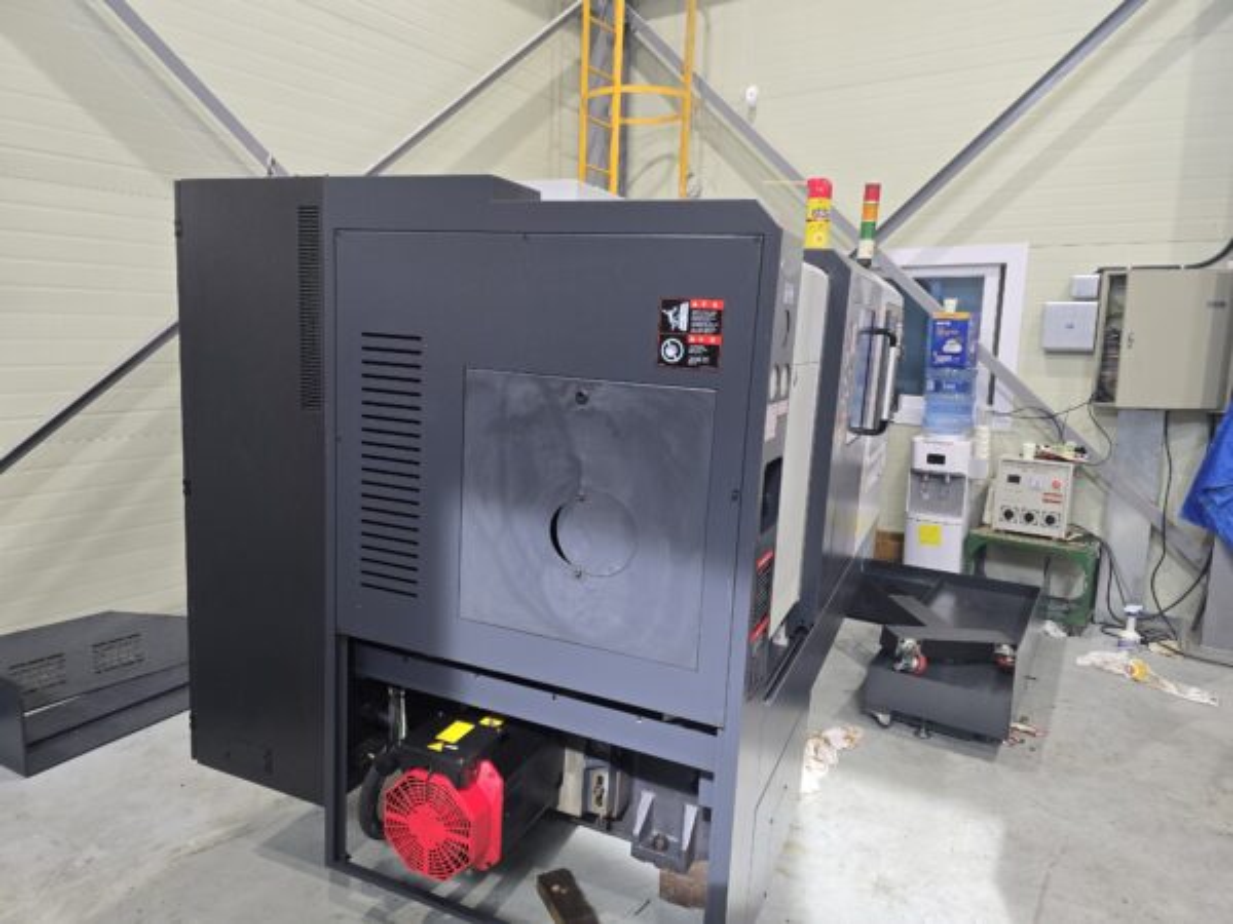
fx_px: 819
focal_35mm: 23
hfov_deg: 73.9
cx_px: 616
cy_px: 462
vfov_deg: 58.9
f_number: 1.7
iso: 250
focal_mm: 6.3
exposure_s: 1/120
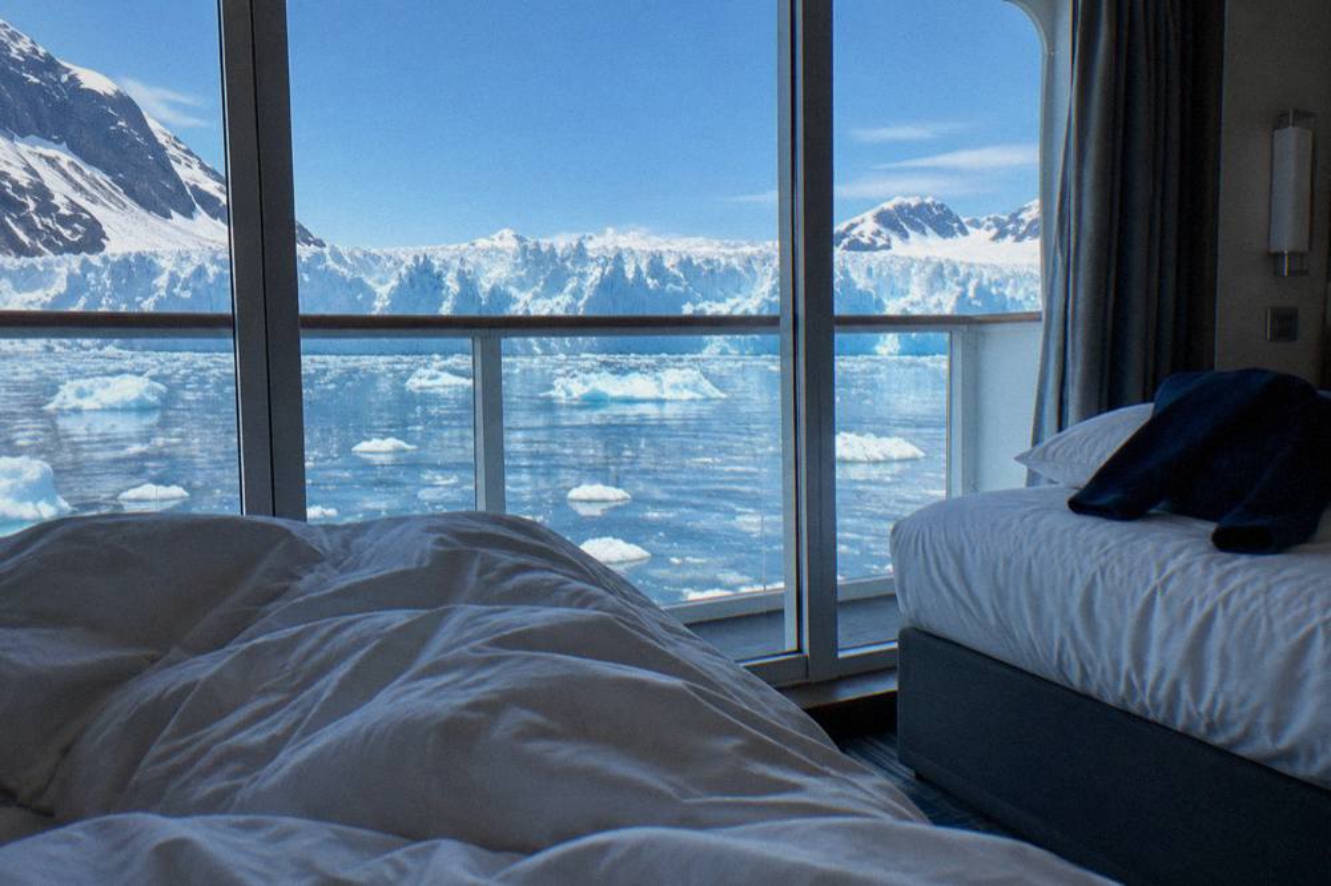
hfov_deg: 48.5
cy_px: 443
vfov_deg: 33.4
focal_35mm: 40
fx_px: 1478
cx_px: 666
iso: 200
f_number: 4
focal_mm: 40
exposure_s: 1/500
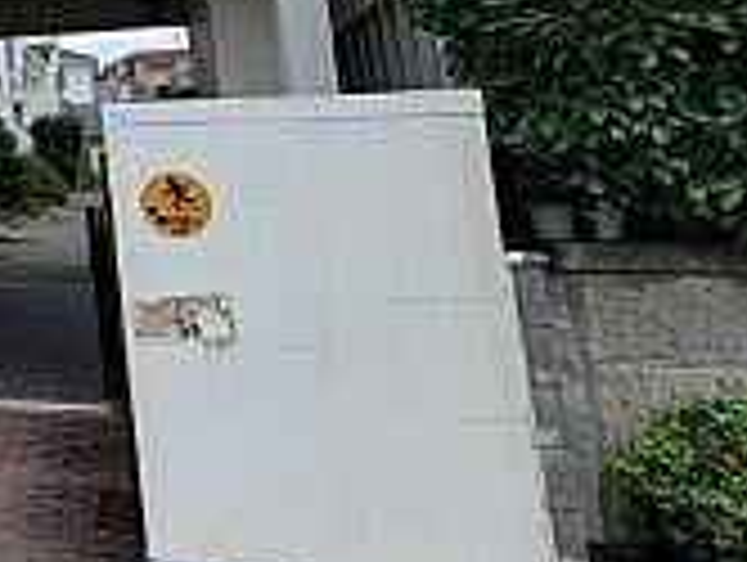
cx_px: -405
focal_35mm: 50
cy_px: -31
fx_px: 1081
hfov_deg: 26.3
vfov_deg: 27.1
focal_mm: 2.2
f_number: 2.2
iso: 50
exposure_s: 1/1117
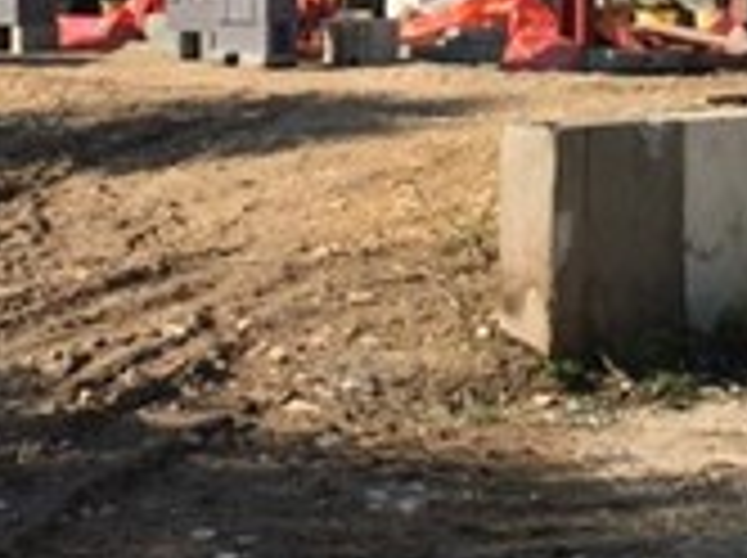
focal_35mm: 140
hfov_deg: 14.1
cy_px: -202
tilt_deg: +5.3
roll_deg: -2.5
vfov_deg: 10.3
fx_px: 3017
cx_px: 495
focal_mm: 4.15
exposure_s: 1/1012
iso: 25
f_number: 2.2
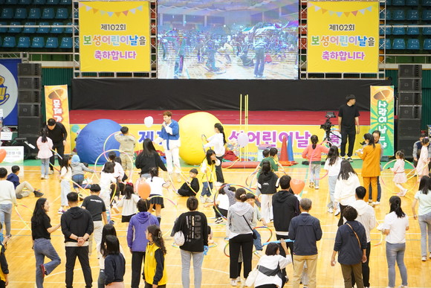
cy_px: 144
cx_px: 216
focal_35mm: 144
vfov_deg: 9.5
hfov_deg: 14.2
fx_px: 1724
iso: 2500
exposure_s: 1/200
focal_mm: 96
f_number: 5.6
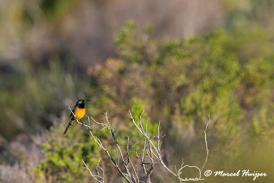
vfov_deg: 1.9
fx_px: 5644
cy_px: 96
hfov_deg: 2.8
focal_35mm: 741
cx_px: 139
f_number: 9
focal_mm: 600
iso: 800
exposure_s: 1/640
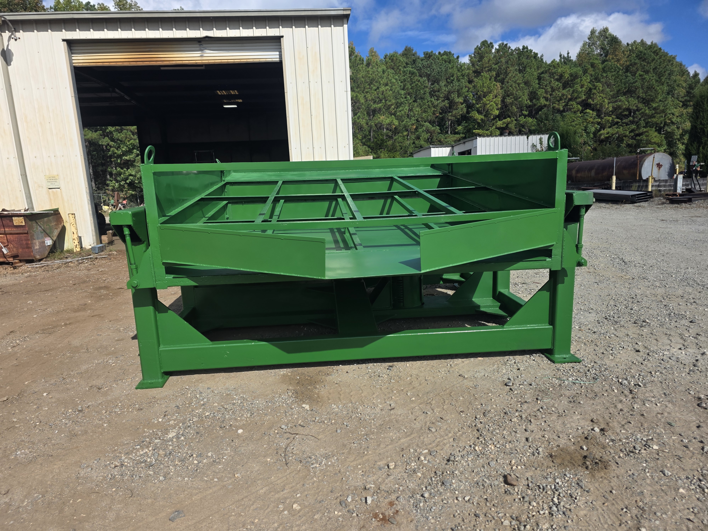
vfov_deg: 58.9
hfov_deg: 73.9
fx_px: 470
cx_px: 354
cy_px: 266
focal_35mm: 23
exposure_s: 1/7626
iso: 80
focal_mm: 6.3
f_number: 1.7
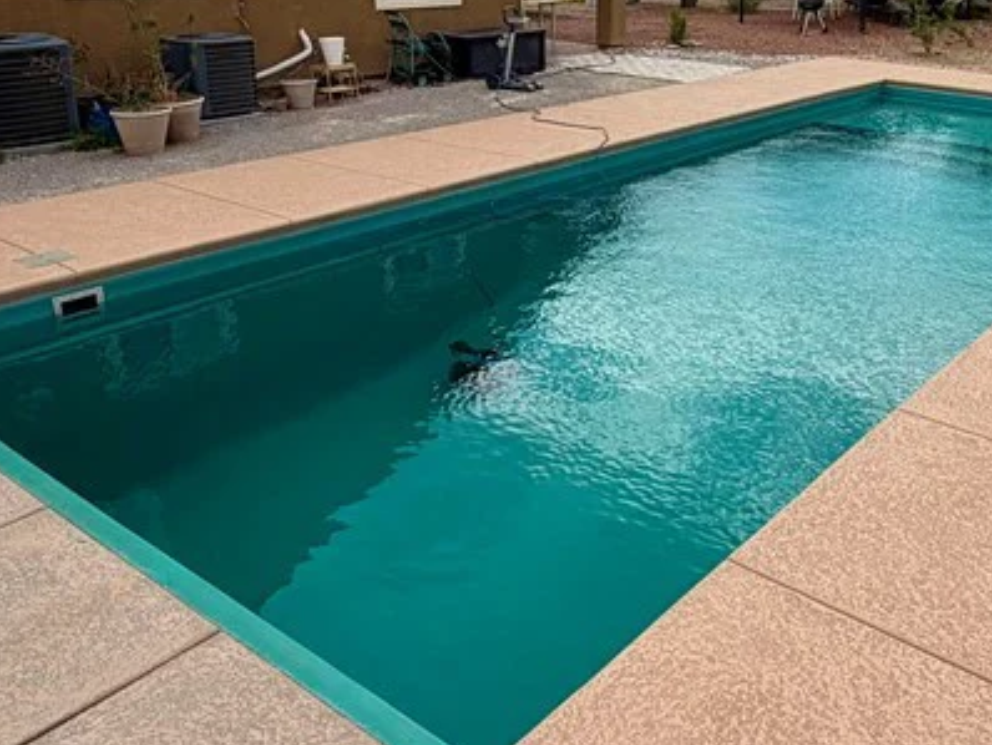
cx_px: 698
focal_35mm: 36
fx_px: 1032
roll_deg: -0.7
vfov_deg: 38.6
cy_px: 182
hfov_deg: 50.0
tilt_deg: -15.8
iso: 25
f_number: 2.2
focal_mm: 2.22
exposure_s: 1/1033
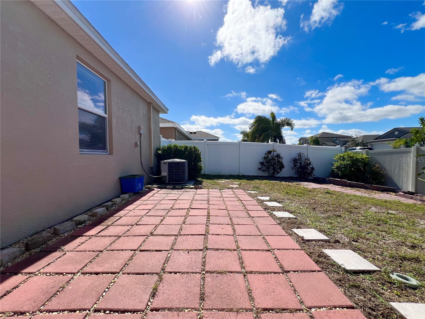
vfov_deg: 89.9
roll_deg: +0.9
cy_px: 160
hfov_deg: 106.2
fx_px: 160
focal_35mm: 13
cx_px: 212
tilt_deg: -0.7
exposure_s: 1/2538
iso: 32
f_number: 1.8
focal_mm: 1.57
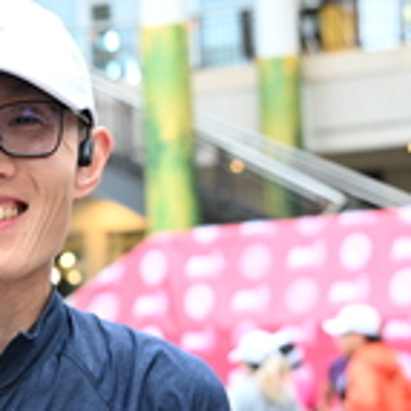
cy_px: 372
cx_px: -72
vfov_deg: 12.0
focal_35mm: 144
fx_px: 1934
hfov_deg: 11.9
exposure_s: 1/200
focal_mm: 44
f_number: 4
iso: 2000
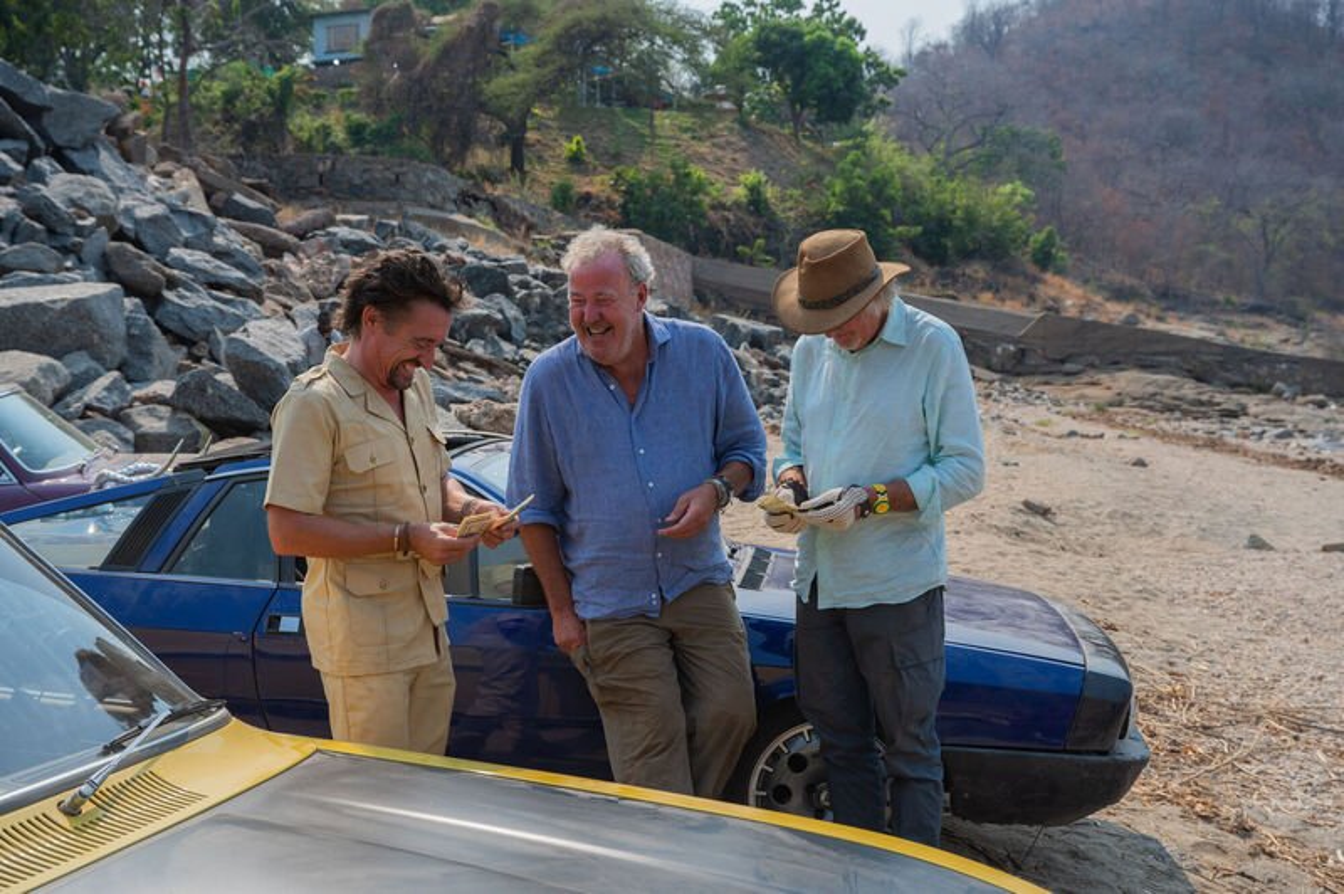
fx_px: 1455
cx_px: 672
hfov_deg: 49.6
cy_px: 447
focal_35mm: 39
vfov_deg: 34.2
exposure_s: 1/320
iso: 80
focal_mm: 39
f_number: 5.6
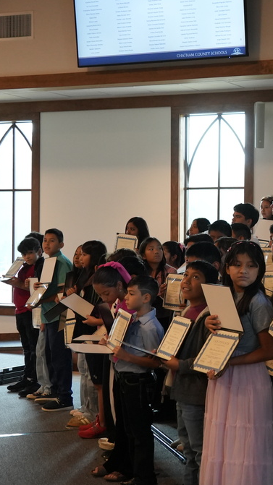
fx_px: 927
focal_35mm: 72
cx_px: 327
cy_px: 244
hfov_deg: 16.1
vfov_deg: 29.4
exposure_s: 1/250
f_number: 4.5
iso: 2500
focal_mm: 30
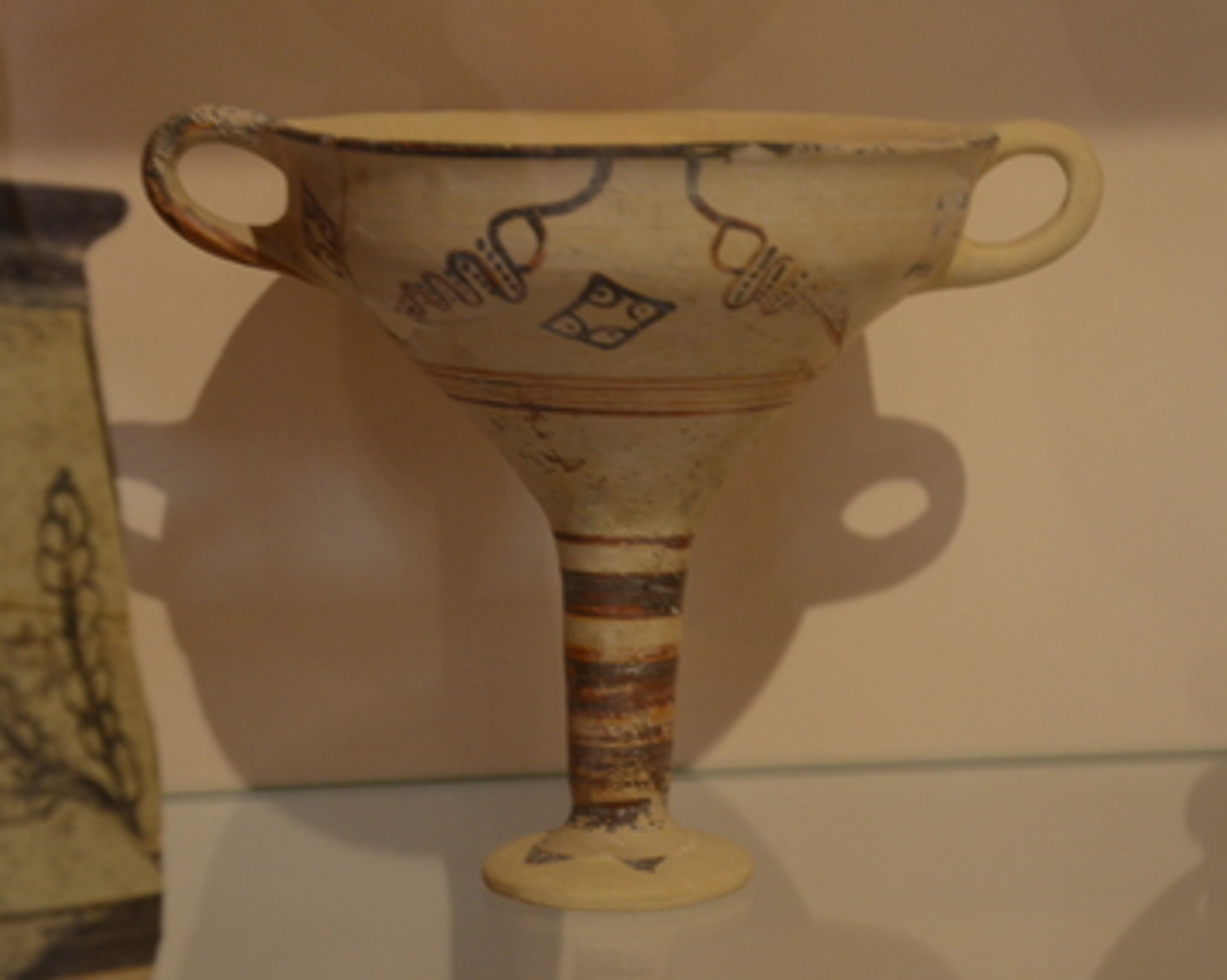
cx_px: 617
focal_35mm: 107
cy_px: 492
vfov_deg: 14.4
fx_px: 3884
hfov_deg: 18.0
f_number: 5
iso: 800
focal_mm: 62
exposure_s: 1/10
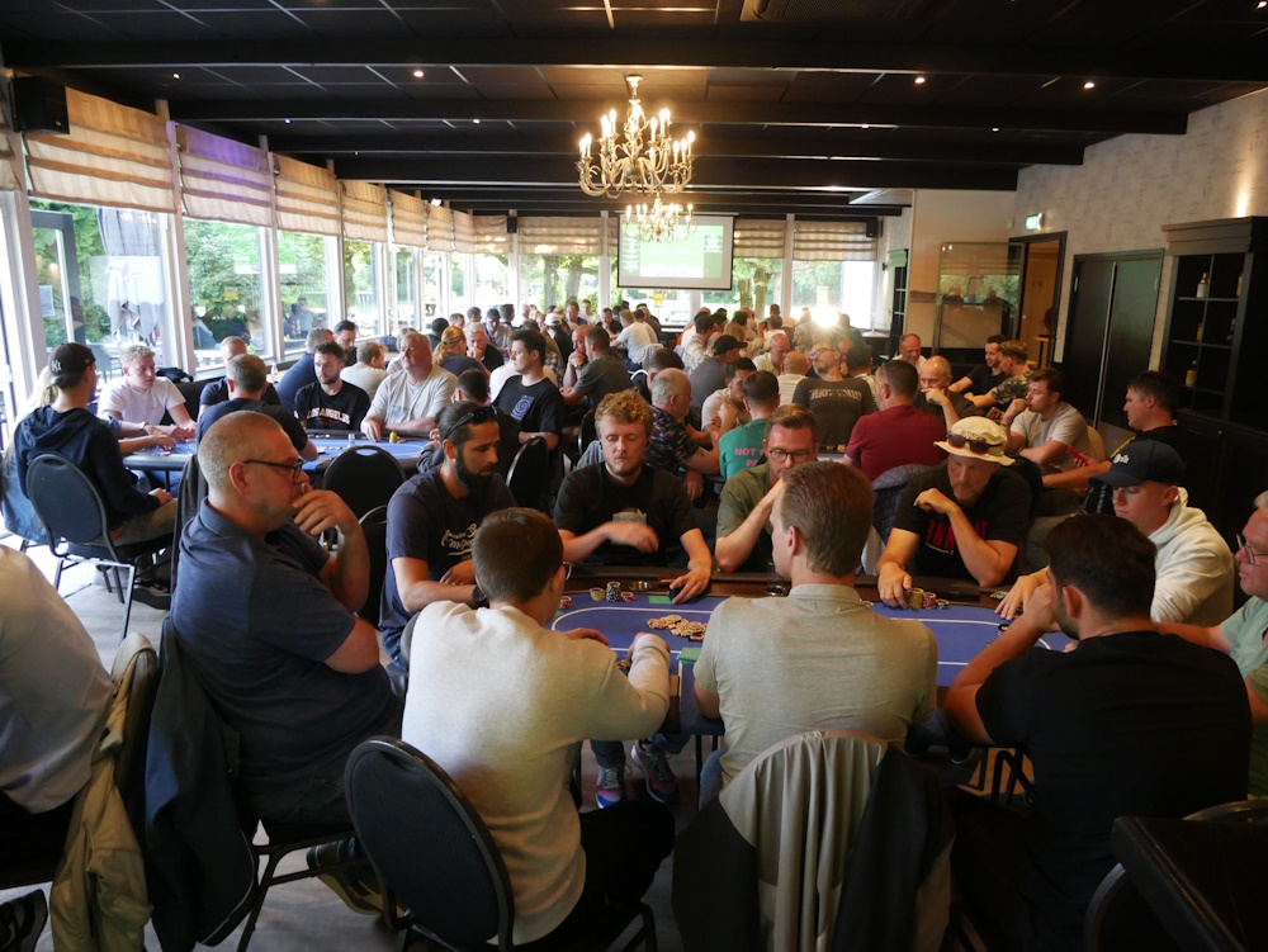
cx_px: 634
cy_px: 476
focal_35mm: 24
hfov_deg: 71.6
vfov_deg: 56.9
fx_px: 880
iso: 2000
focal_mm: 12
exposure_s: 1/60
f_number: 3.5
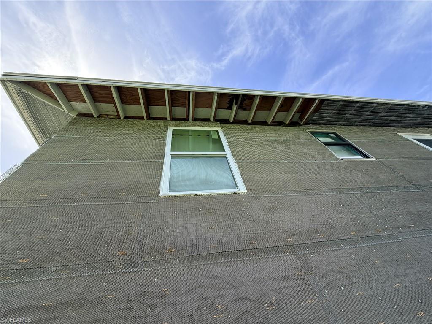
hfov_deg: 102.1
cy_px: 162
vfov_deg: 85.7
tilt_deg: +51.7
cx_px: 216
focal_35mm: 14
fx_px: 175
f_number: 2.2
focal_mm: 2.22
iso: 40
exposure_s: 1/613
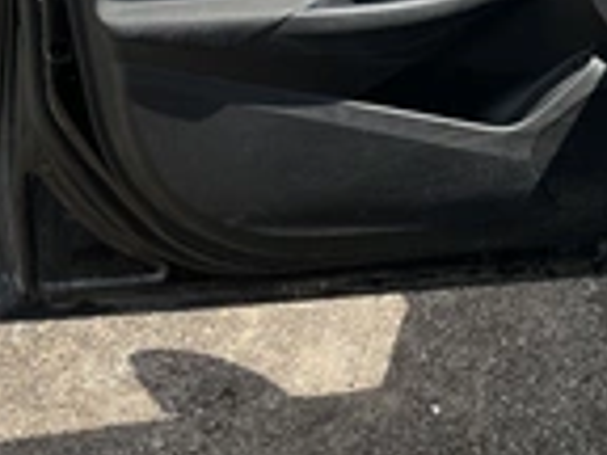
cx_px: 590
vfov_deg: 18.0
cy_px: -93
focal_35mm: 78
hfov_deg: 24.0
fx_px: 1368
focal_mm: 3
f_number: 1.8
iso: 25
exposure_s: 1/898
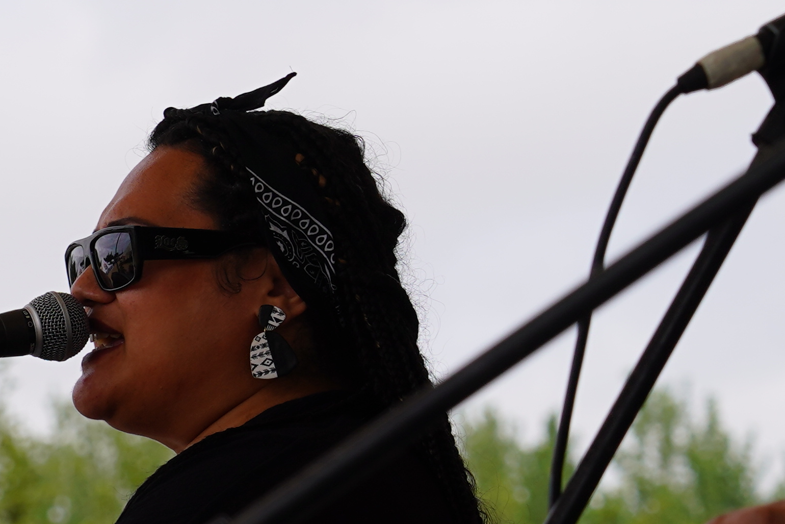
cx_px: -144
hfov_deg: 5.0
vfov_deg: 3.4
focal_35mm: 409
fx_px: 8919
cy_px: 339
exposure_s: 1/250
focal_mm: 105
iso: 100
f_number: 8
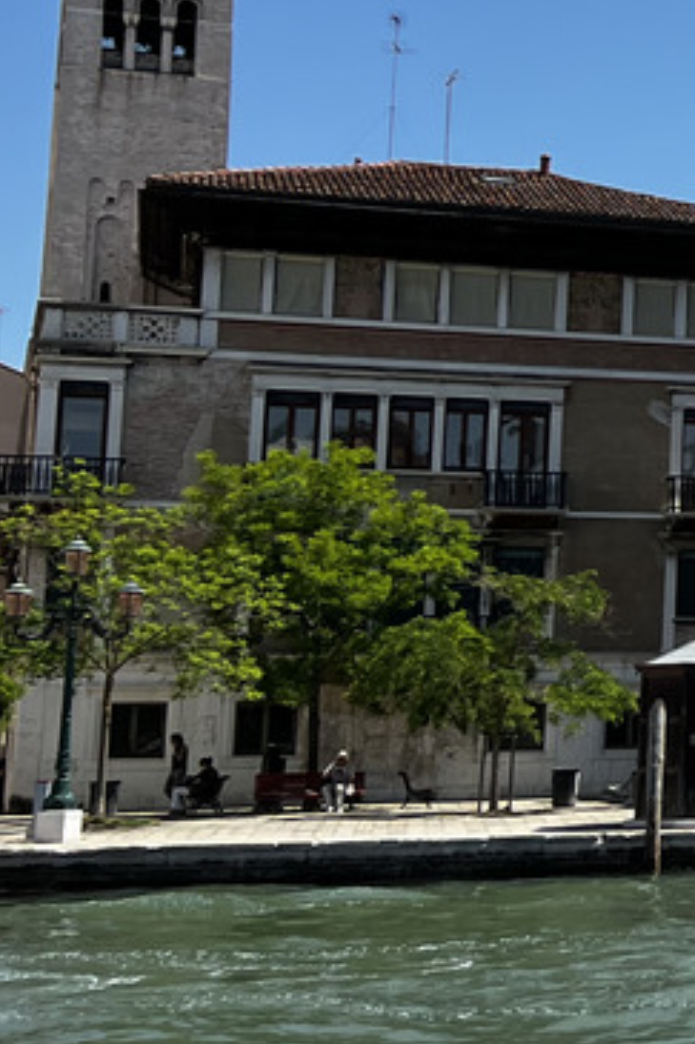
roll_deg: +0.8
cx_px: 1662
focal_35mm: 89
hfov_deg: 12.2
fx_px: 2580
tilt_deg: +7.9
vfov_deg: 22.8
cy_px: 369
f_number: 1.5
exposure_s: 1/4630
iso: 50
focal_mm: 5.7
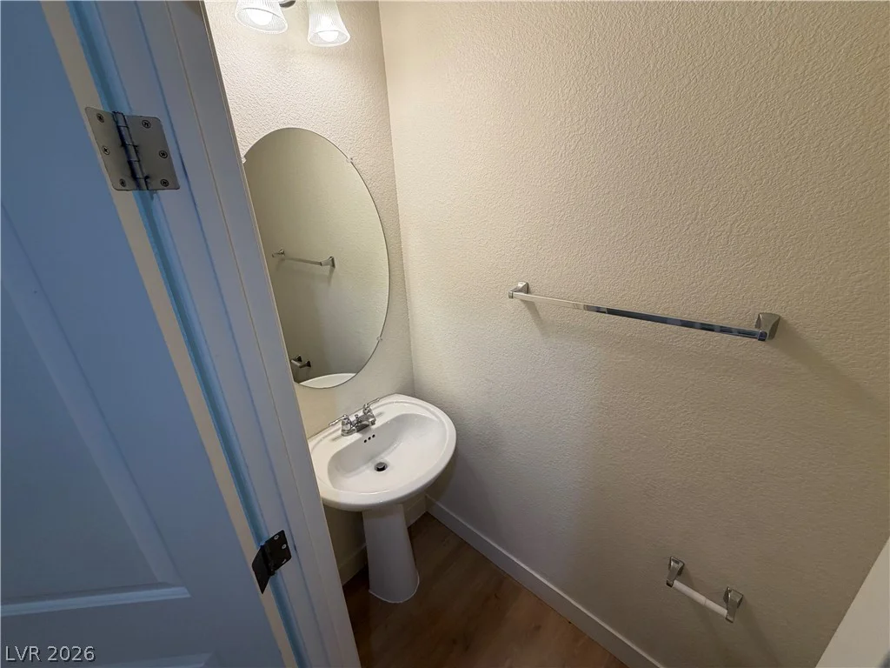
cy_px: 334
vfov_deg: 85.7
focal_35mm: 14
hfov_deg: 102.1
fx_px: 360
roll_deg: +3.5
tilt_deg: -21.1
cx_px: 445
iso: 125
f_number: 2.2
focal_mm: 2.22
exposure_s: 1/120
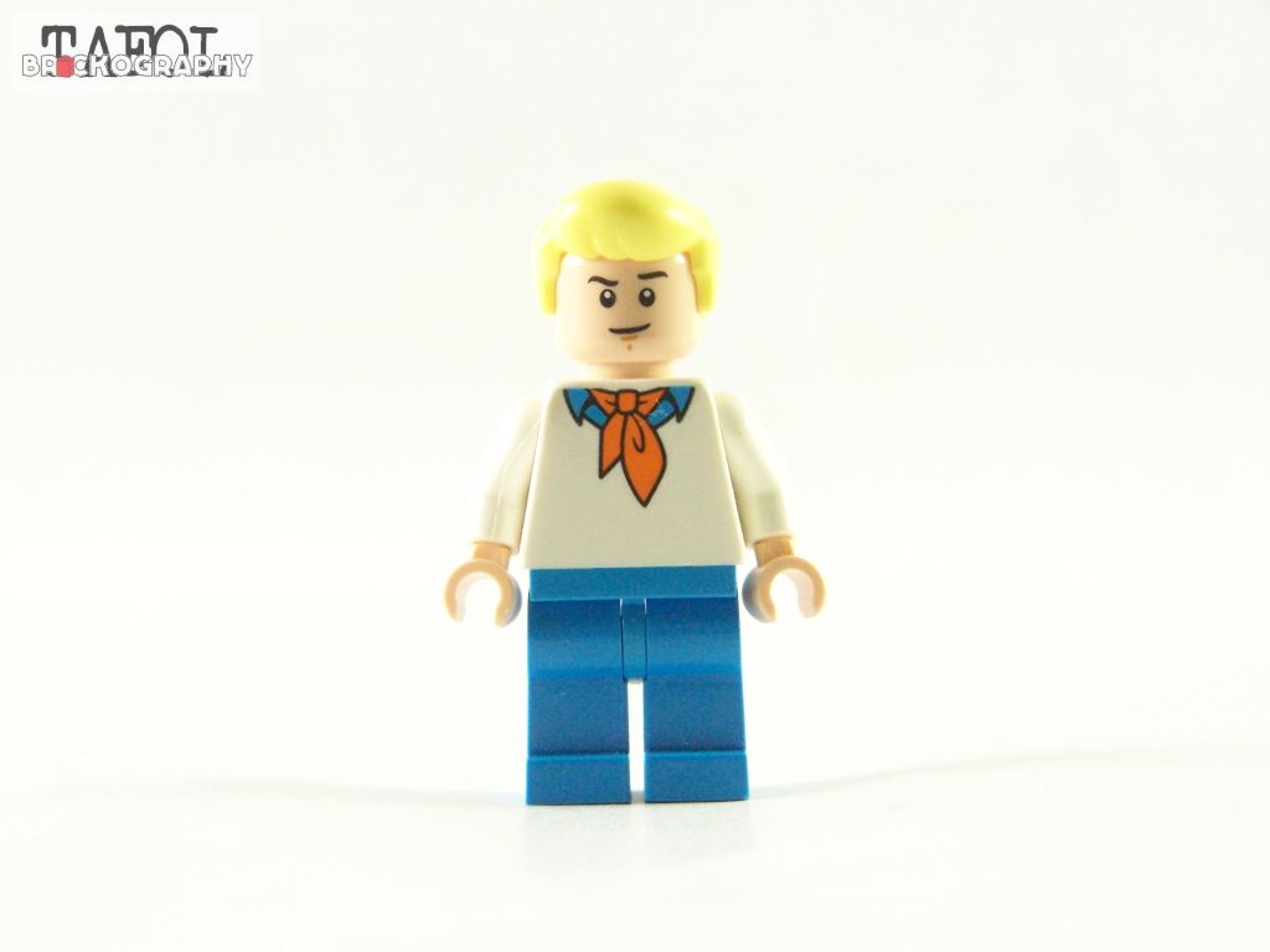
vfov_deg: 12.7
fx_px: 4293
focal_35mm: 117
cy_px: 476
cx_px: 635
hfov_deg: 16.8
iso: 400
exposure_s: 1/60
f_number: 3.6
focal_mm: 19.4
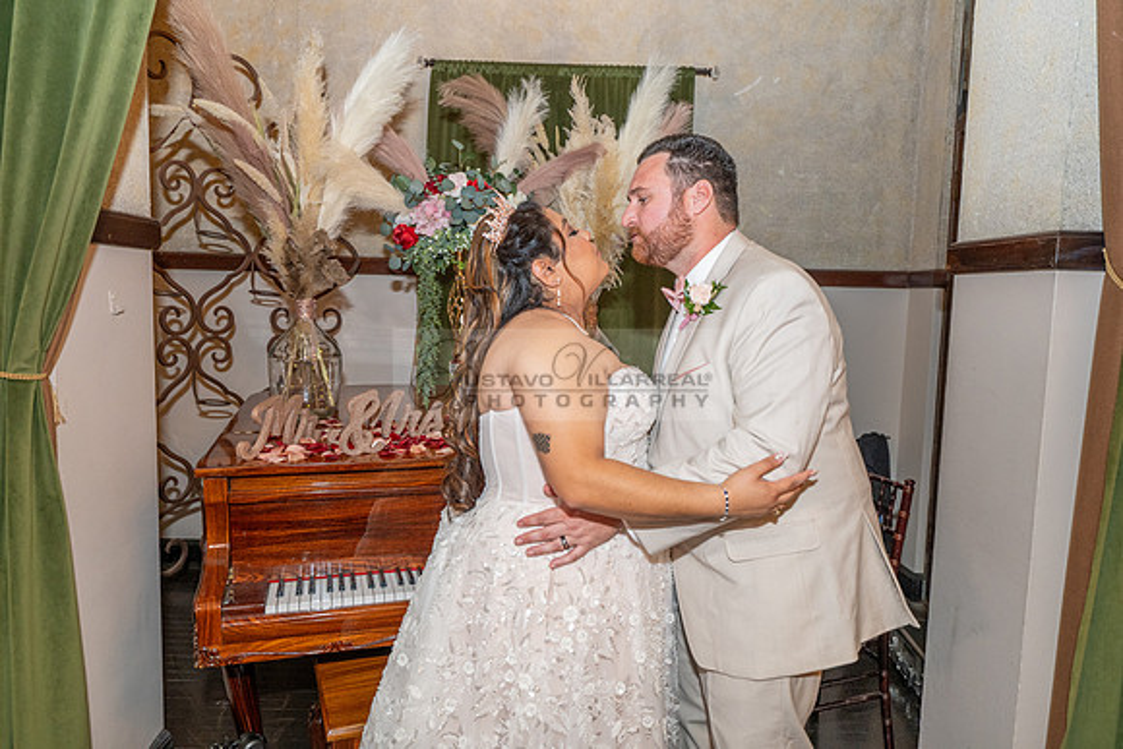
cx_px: 562
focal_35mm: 24
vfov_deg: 53.2
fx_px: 749
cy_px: 374
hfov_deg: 73.7
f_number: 2.8
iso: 1600
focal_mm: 24
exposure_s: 1/200
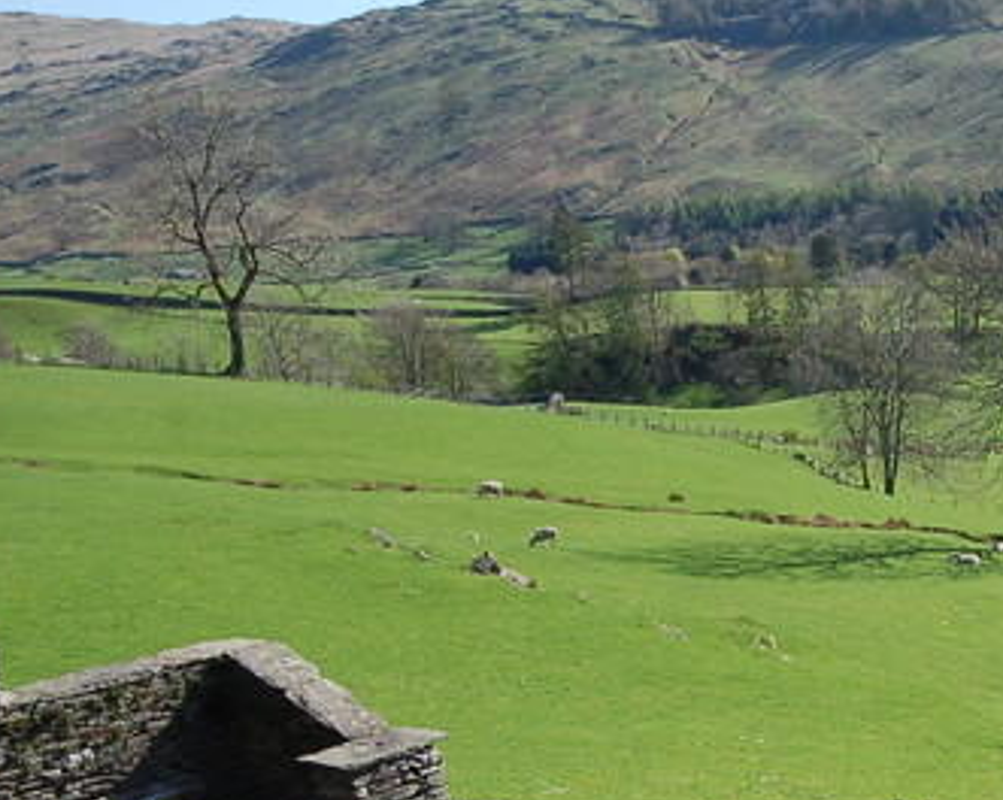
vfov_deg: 24.5
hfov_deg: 27.6
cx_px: 1176
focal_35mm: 61
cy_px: 638
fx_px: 1809
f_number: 10
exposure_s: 1/250
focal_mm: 14
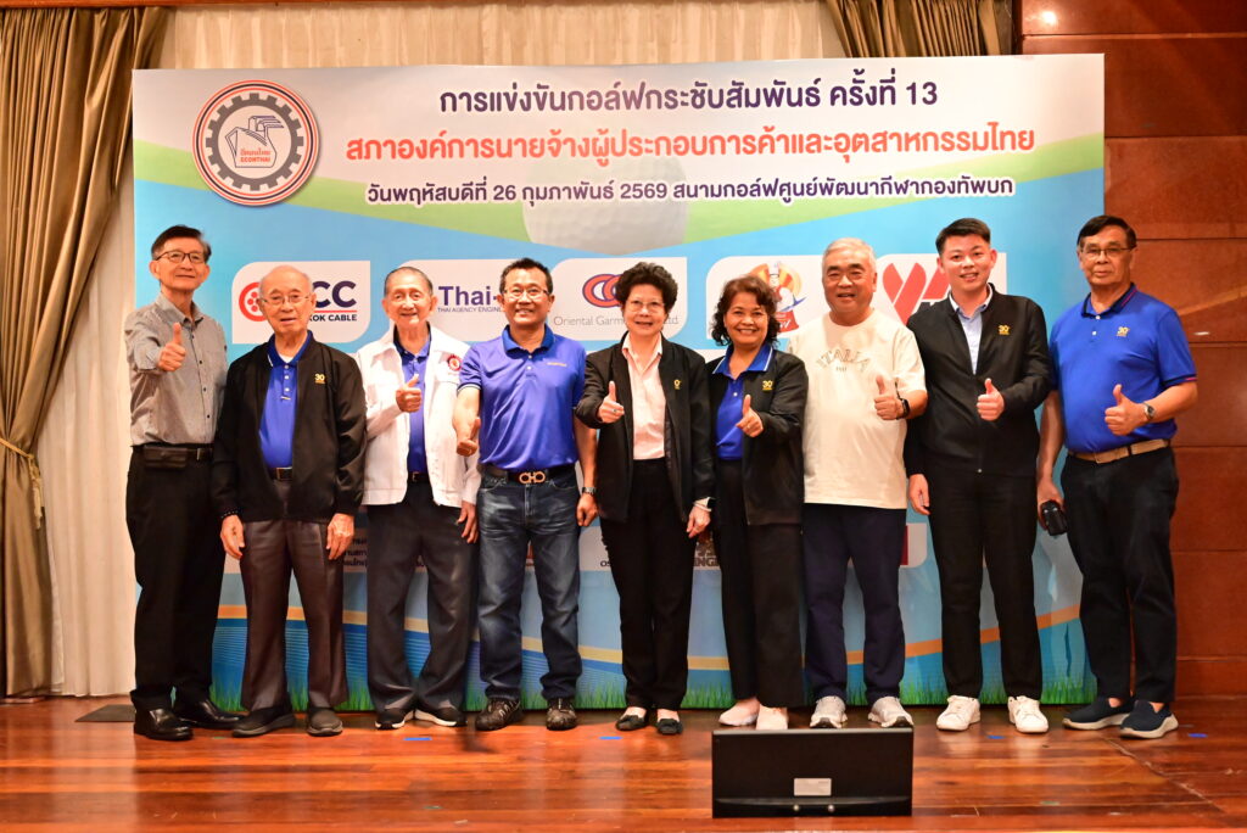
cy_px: 416
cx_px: 624
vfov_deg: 30.6
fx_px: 1525
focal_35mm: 44
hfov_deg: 44.5
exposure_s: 1/160
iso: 8000
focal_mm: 44
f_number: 4
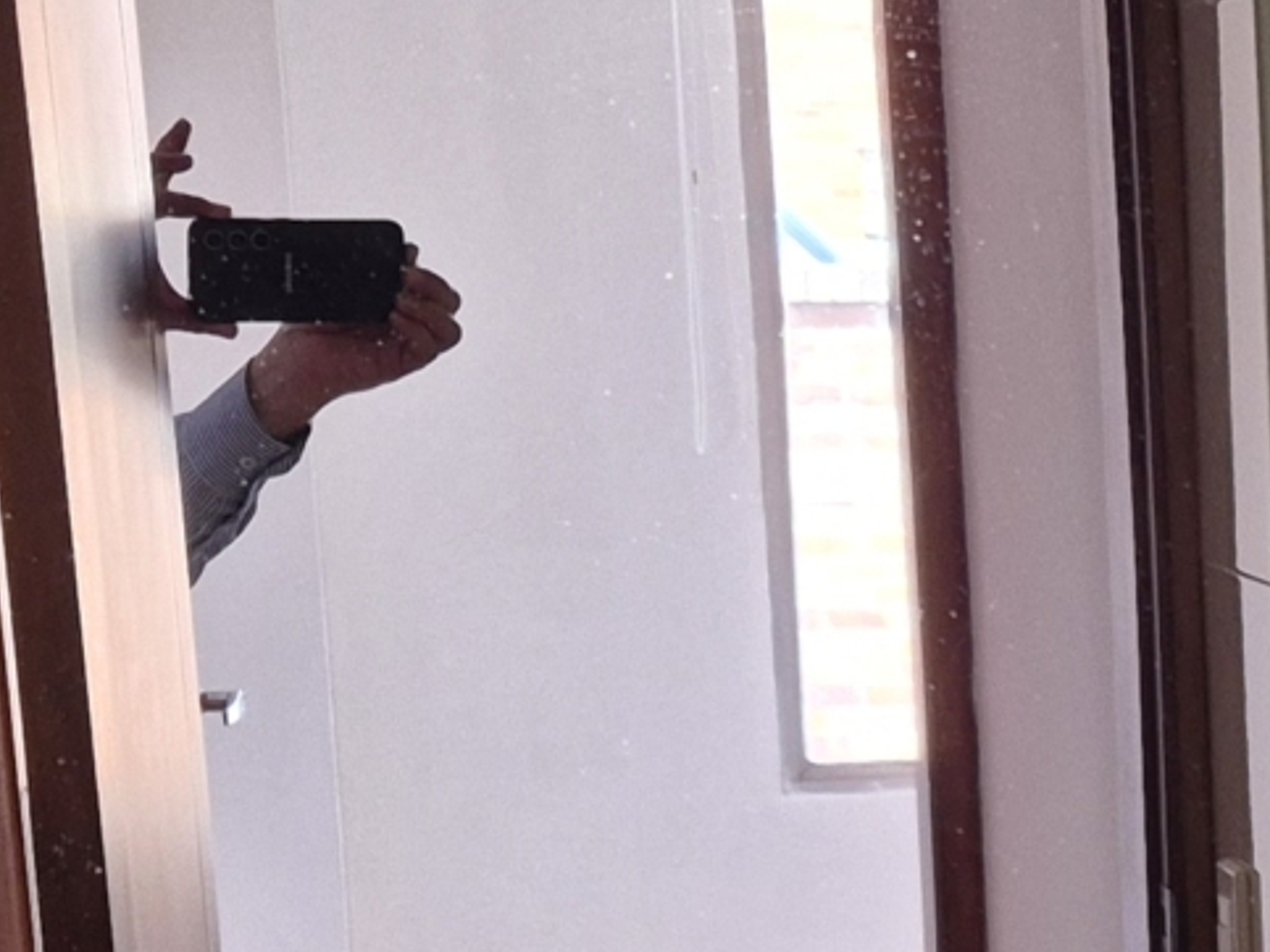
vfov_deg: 11.8
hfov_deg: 14.1
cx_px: 2364
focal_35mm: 122
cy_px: 1281
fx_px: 4475
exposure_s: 1/180
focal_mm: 5.4
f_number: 1.8
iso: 80
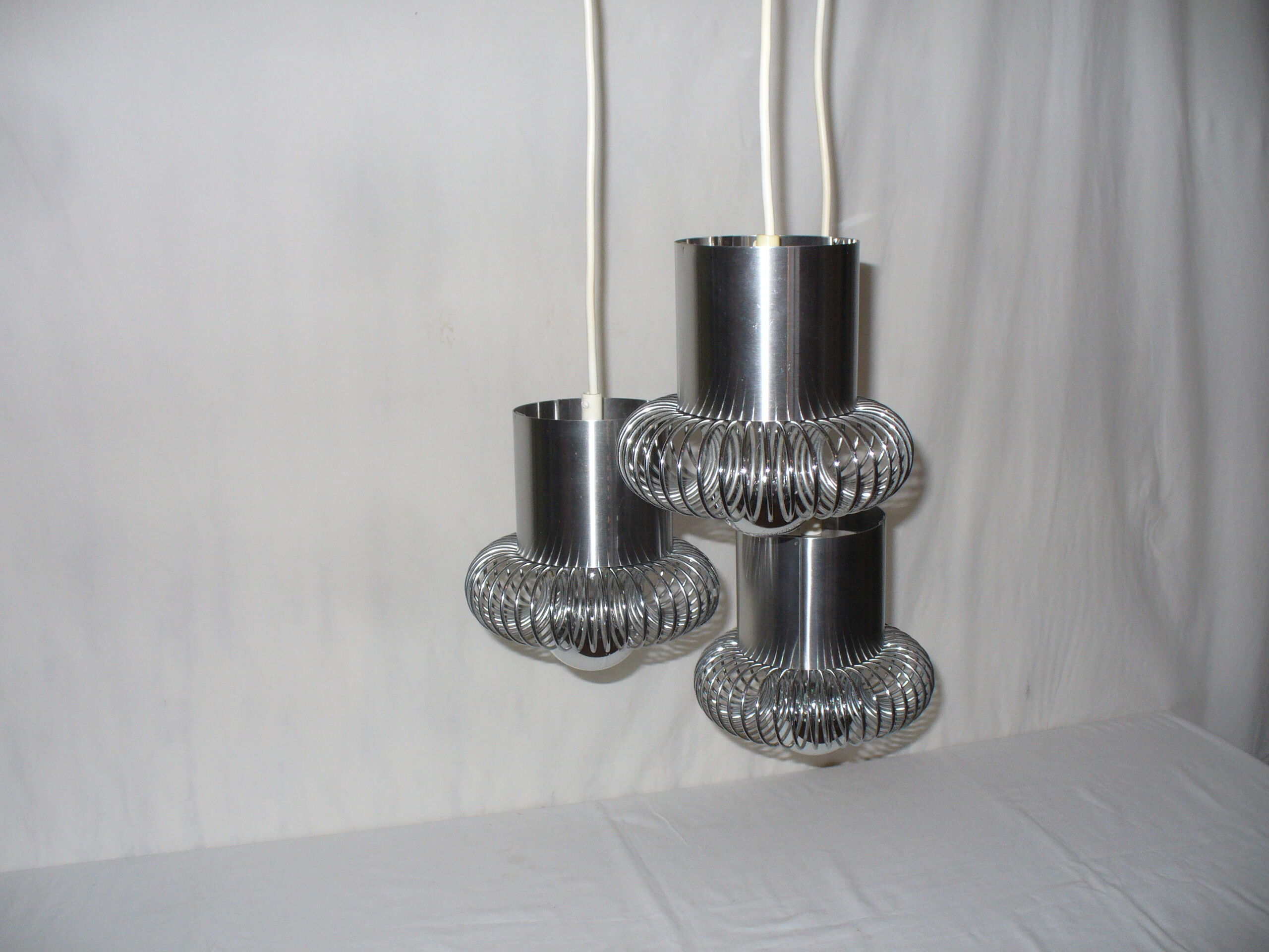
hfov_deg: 50.1
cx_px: 634
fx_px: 1356
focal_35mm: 37
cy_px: 476
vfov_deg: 38.7
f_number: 2.8
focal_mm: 6.1
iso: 100
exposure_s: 1/30
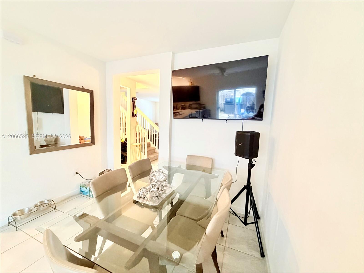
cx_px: 182
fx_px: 147
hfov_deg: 102.1
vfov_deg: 85.7
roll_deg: -1.4
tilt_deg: -6.0
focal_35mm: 14
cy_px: 136
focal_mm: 2.22
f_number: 2.2
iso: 640
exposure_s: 1/60
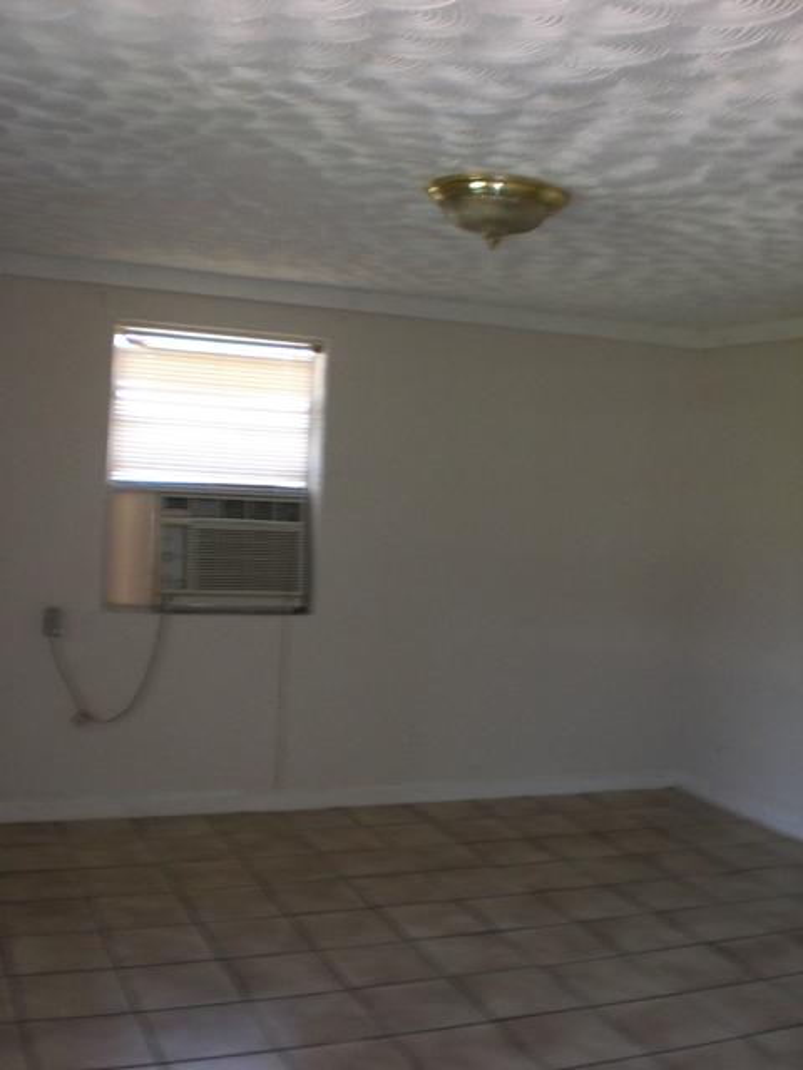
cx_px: 402
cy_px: 535
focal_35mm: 38
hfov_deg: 37.7
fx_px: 1175
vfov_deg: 49.0
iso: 200
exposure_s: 1/50
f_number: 3.1
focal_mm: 6.3
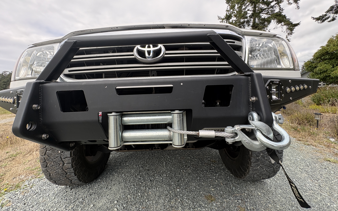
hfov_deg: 101.5
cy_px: 91
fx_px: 138
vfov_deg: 74.4
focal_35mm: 15
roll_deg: -0.3
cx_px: 168
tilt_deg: +1.6
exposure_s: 1/482
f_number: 2.2
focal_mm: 2.22
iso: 64
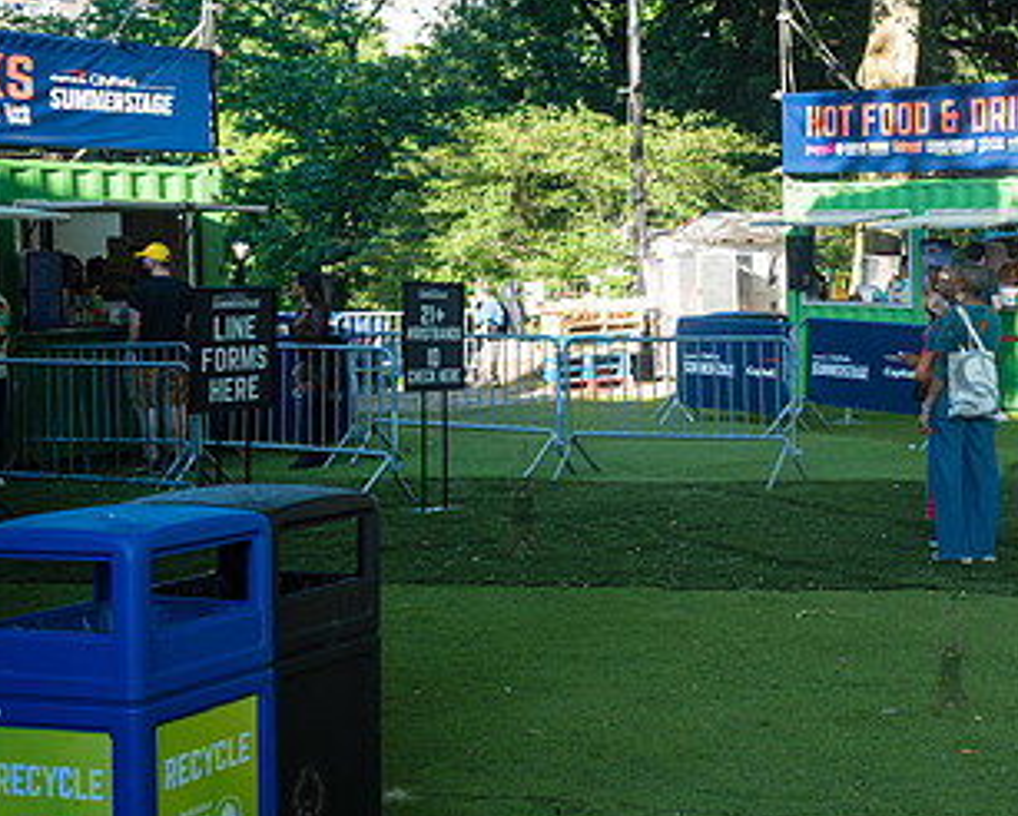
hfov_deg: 29.0
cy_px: 337
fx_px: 1869
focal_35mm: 62
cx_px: 948
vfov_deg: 24.6
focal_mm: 35
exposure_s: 1/320
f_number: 4
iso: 320
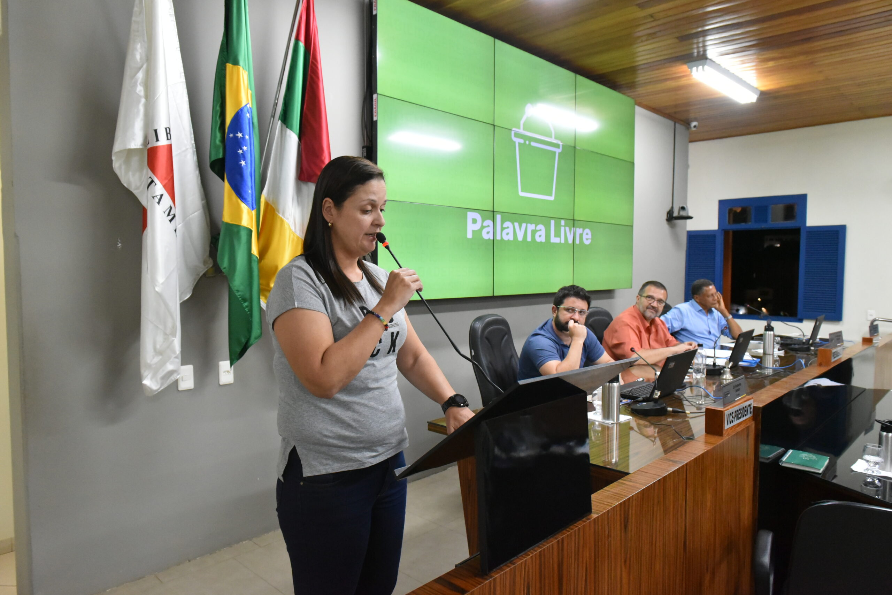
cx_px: 446
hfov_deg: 73.7
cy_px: 298
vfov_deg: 53.1
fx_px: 595
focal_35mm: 24
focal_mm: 24
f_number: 6.3
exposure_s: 1/160
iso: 8000
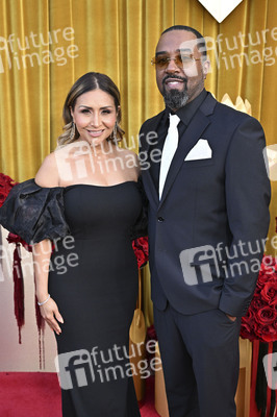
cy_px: 208
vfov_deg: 50.7
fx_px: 439
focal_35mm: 38
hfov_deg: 35.0
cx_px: 138
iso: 1600
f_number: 4.5
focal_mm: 38
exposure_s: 1/400
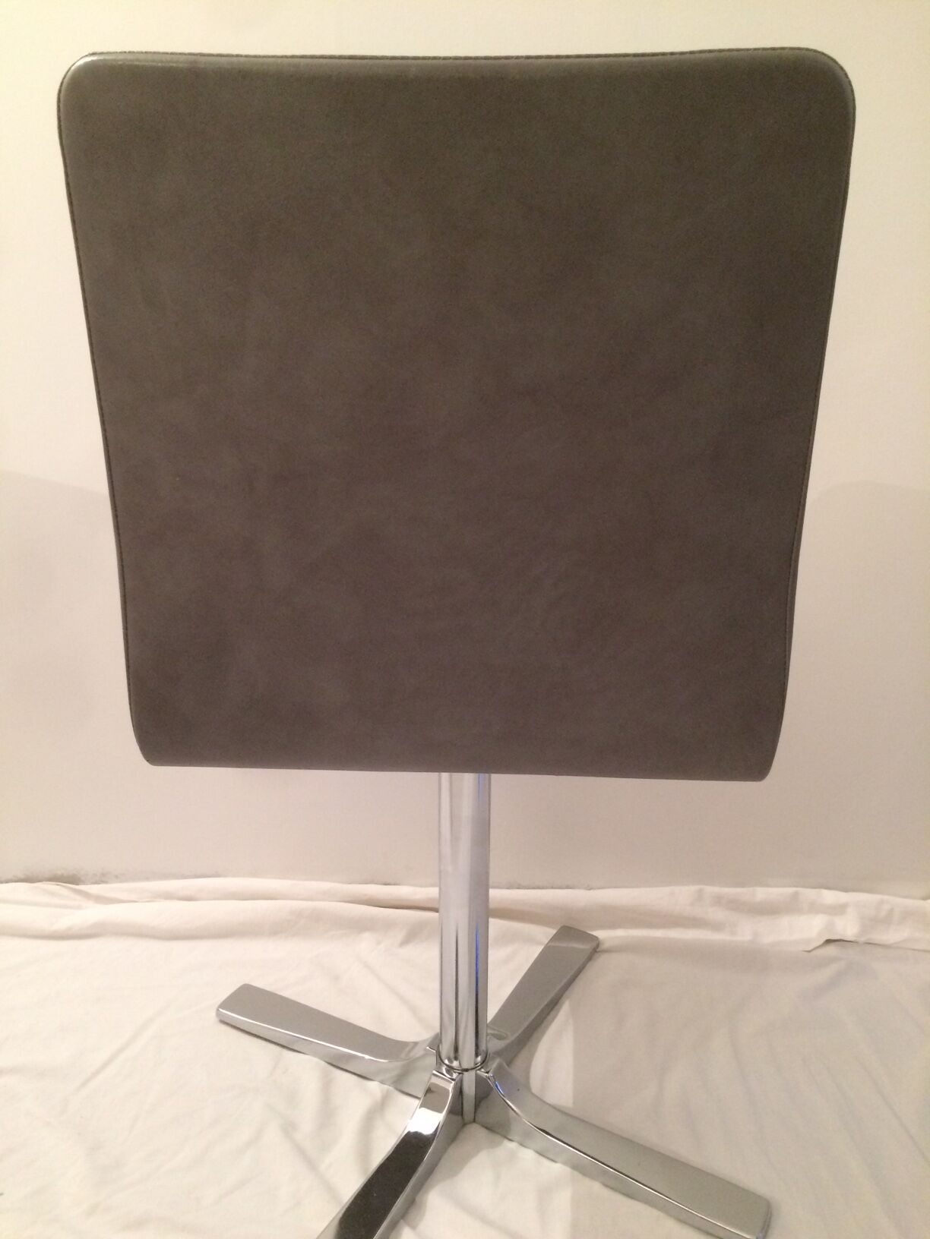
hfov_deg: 48.2
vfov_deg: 61.7
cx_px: 465
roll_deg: +1.0
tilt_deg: -22.7
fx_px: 1039
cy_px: 620
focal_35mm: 29
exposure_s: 1/20
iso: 250
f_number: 2.2
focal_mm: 4.15
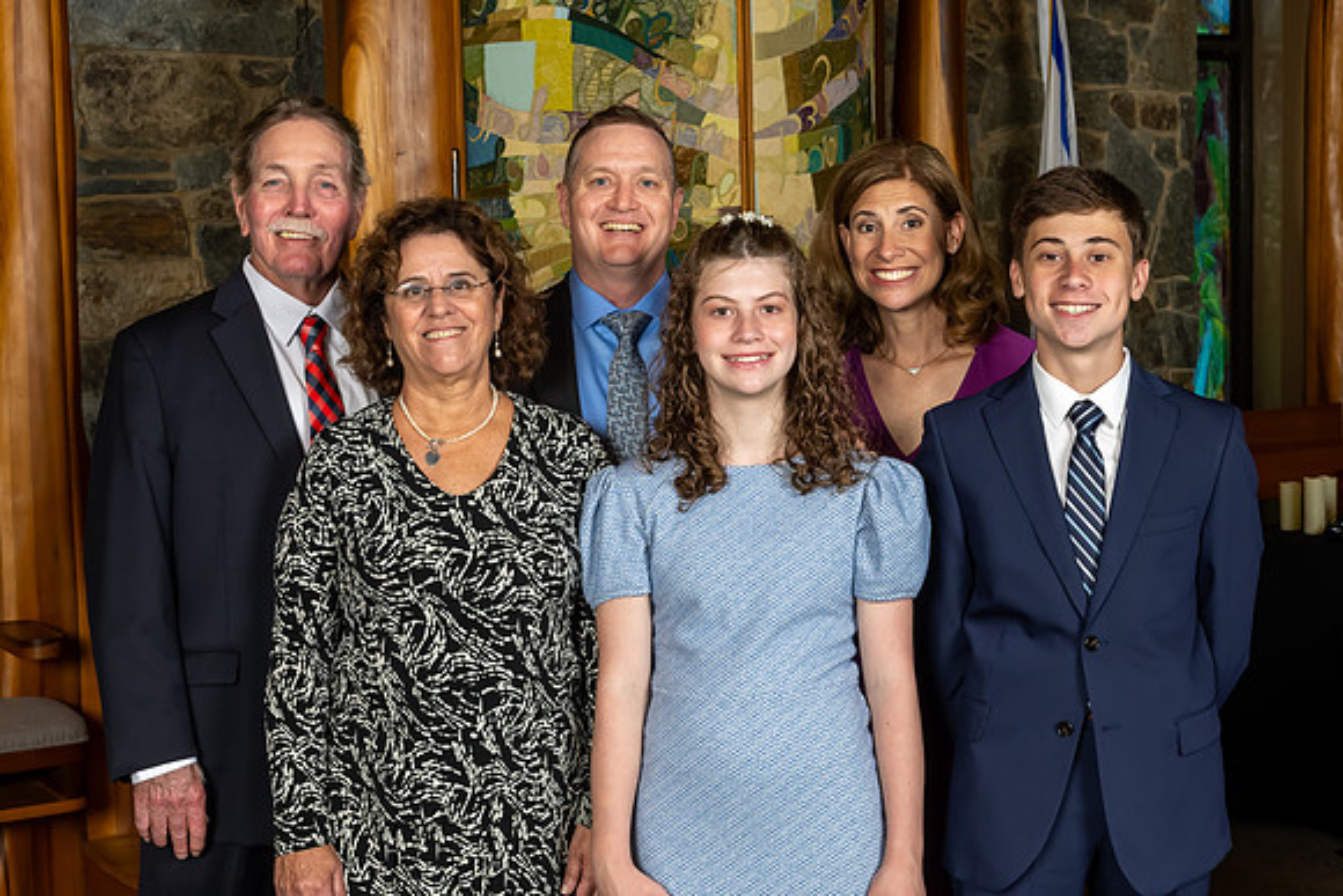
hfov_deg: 34.3
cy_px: 393
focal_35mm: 58
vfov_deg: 23.2
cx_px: 683
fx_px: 2179
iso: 640
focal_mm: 35
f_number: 8
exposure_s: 1/200
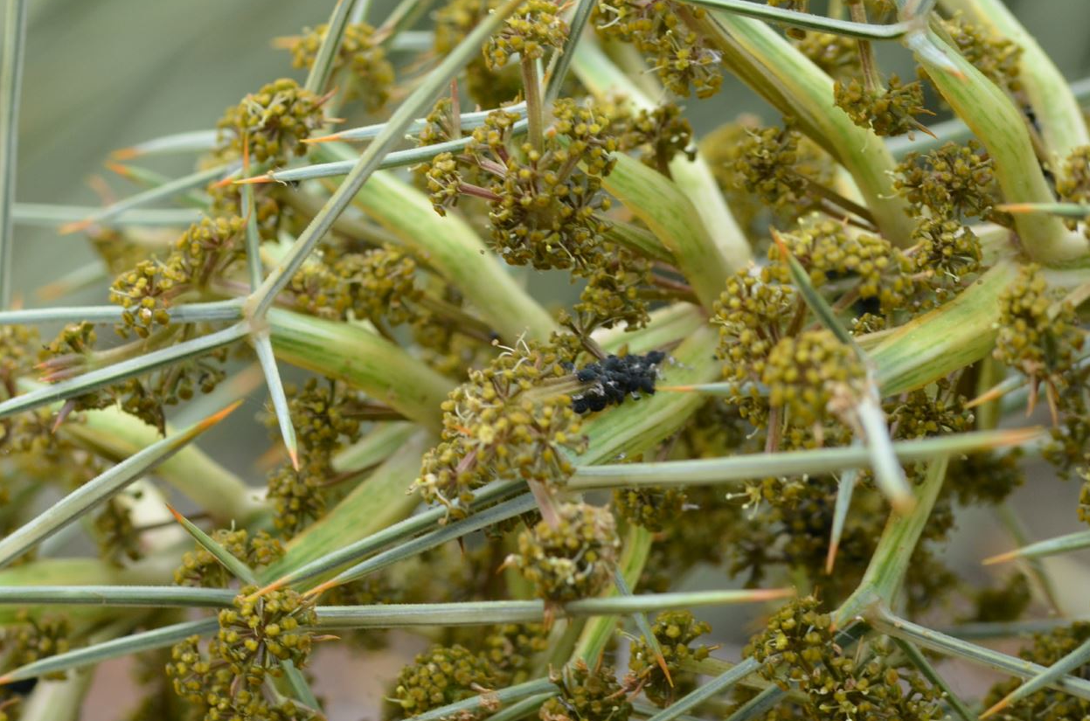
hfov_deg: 7.7
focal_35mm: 269
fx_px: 8121
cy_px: 594
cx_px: 258
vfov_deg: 5.1
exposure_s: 1/125
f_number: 5.6
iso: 500
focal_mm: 105
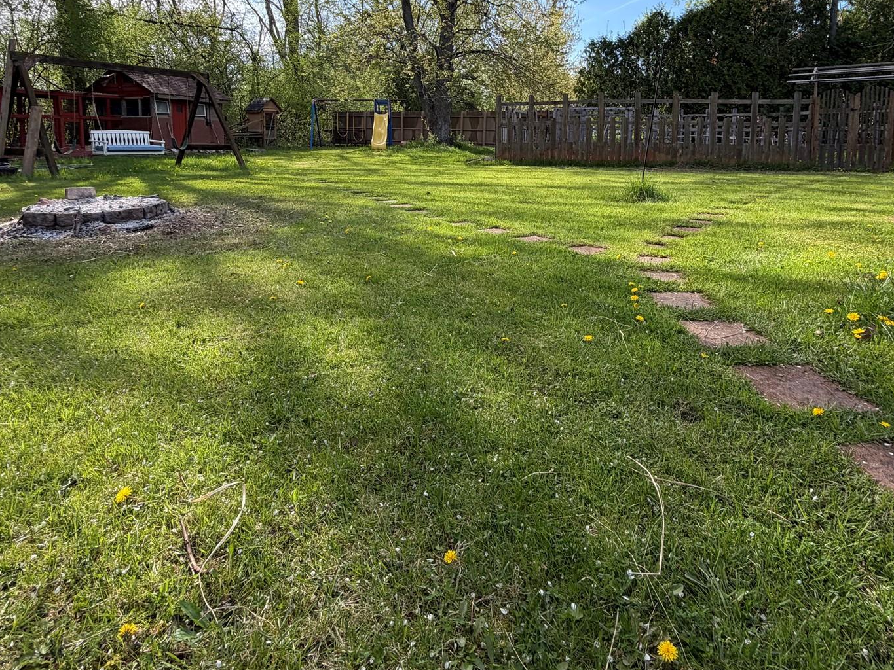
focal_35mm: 21
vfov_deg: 60.9
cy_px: 192
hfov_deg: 78.9
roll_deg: -2.4
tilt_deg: -5.0
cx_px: 474
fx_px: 542
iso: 50
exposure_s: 1/502
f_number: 2.2
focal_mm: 2.22
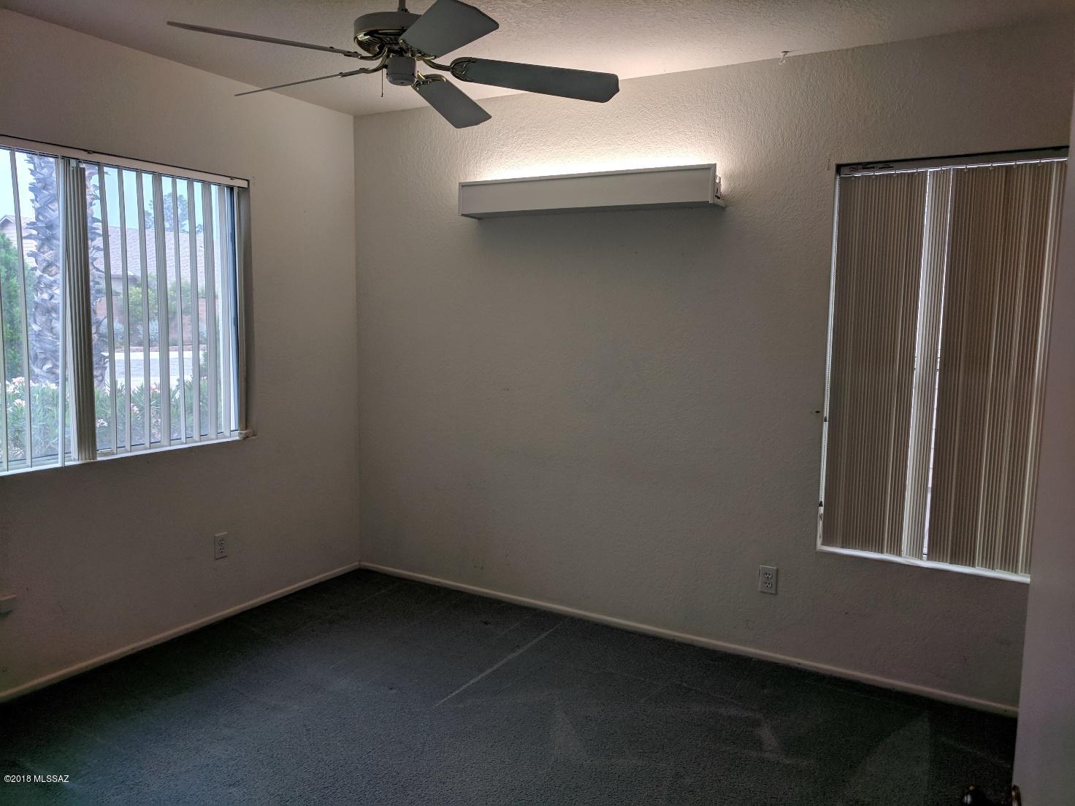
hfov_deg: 67.3
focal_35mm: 26
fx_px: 807
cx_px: 538
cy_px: 403
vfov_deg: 53.1
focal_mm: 4.67
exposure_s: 1/120
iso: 63
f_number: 2
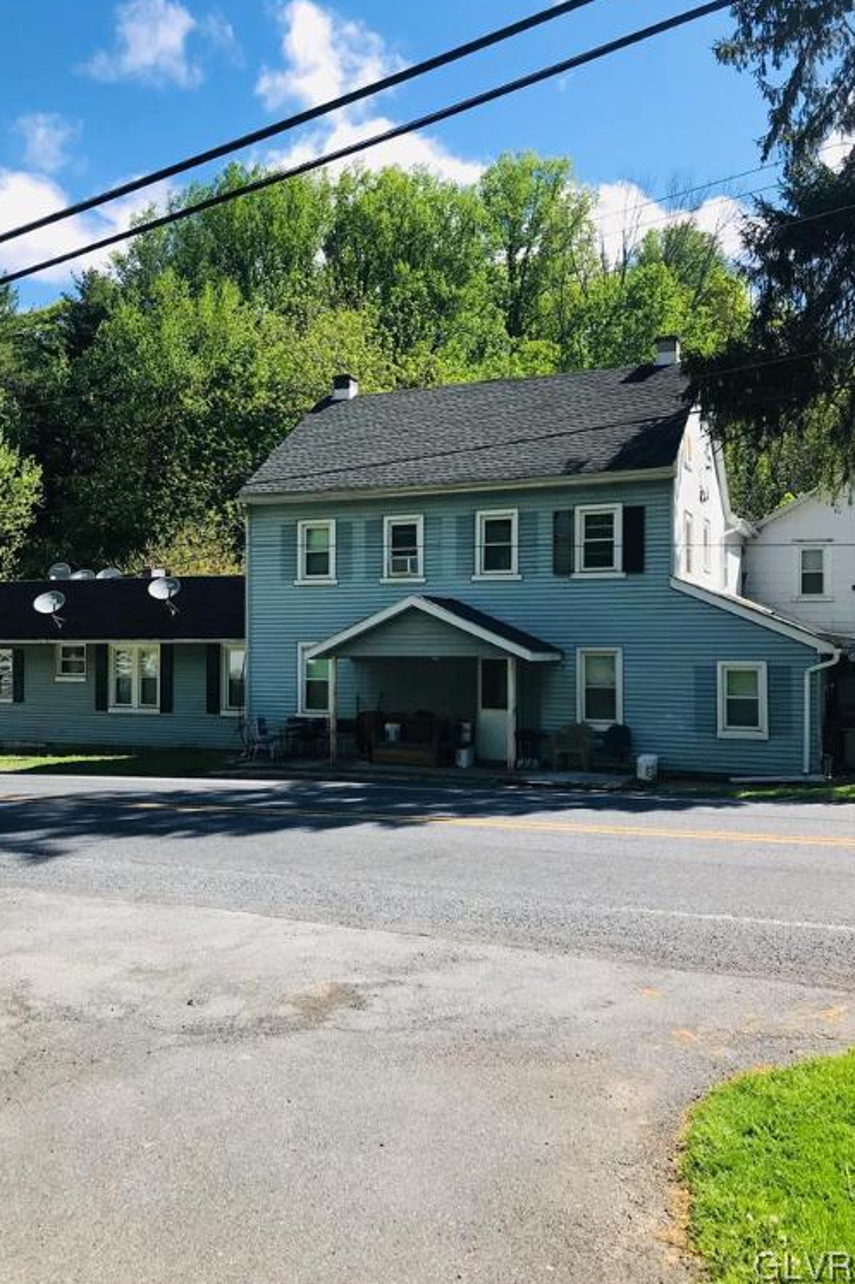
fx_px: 1069
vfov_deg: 61.9
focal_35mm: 30
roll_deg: -0.1
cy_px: 644
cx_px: 366
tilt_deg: +1.7
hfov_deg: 43.5
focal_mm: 3.99
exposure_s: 1/1330
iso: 20
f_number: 1.8
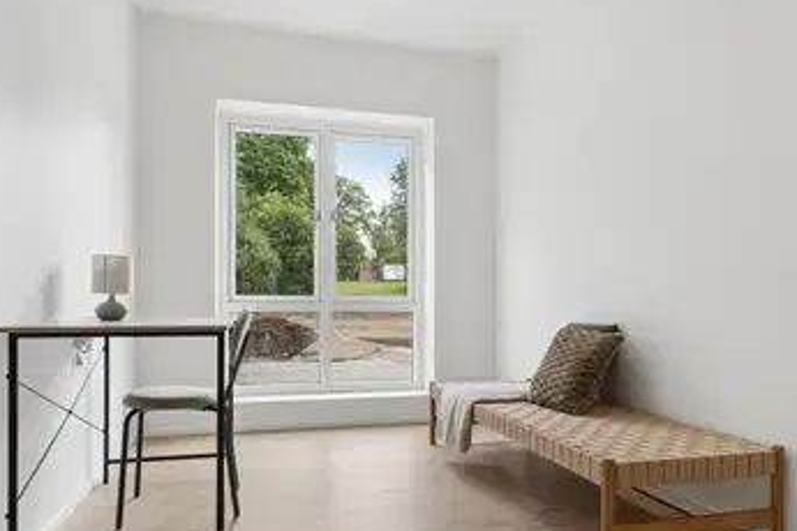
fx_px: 627
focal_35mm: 28
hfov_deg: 64.8
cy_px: 293
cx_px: 432
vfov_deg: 45.9
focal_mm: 15.5
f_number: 8
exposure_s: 1/10
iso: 320
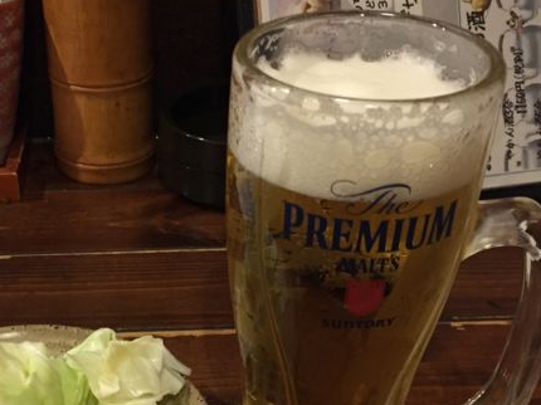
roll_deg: -0.7
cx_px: 169
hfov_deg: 35.1
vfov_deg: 26.7
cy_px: 304
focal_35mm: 54
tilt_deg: -37.7
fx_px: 843
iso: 250
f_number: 2.2
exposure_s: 1/24
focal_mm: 4.15
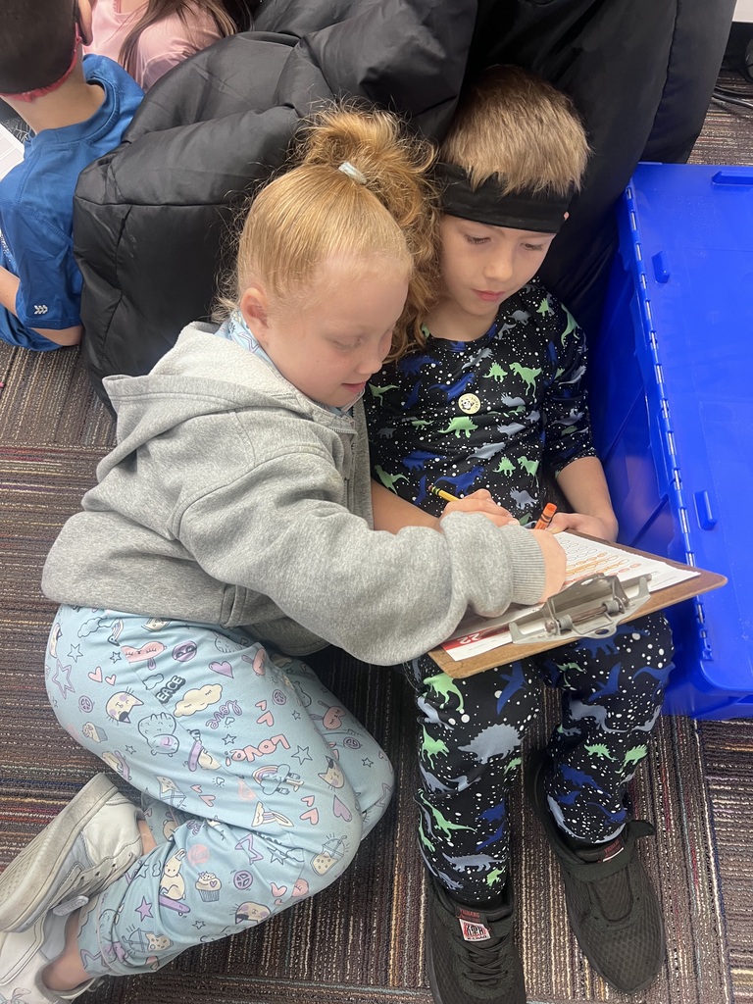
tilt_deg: -63.4
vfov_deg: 67.3
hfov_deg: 53.1
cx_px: 376
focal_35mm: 26
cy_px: 502
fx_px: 754
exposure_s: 1/60
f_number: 1.5
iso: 100
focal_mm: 5.7
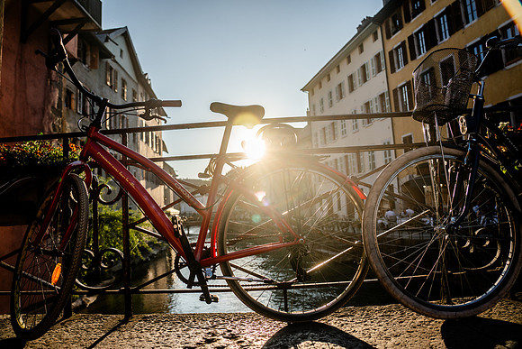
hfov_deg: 73.7
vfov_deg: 53.2
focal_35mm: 24
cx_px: 261
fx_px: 348
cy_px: 174
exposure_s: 1/1000
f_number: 4
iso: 125
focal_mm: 24
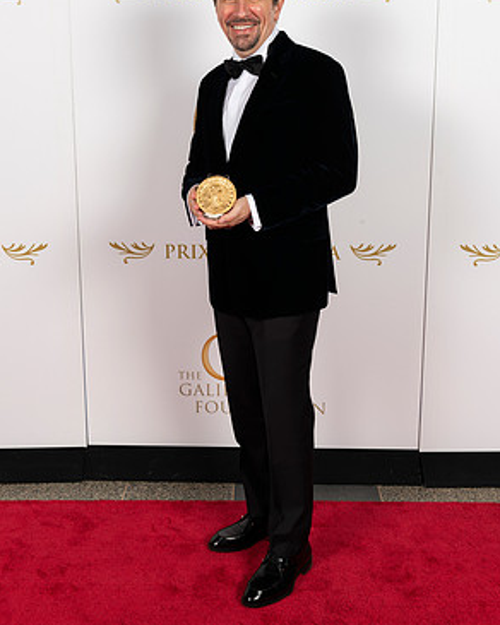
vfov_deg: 41.9
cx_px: 255
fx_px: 814
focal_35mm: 44
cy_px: 269
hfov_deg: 34.1
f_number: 11
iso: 64
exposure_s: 1/125
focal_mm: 38
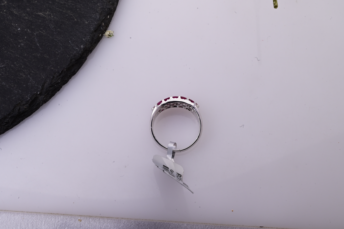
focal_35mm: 70
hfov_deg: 28.9
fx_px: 668
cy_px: 114
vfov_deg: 19.4
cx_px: 172
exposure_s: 1/80
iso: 640
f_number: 20
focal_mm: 70
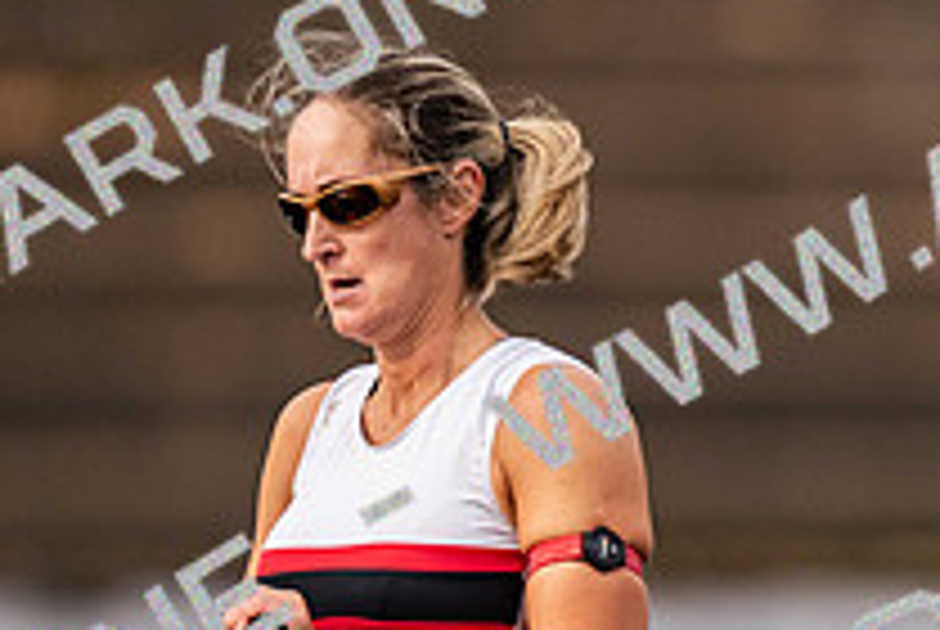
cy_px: 484
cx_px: 1043
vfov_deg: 0.8
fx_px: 43510
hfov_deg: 1.2
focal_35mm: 1664
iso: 720
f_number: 4
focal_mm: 600
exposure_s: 1/2500
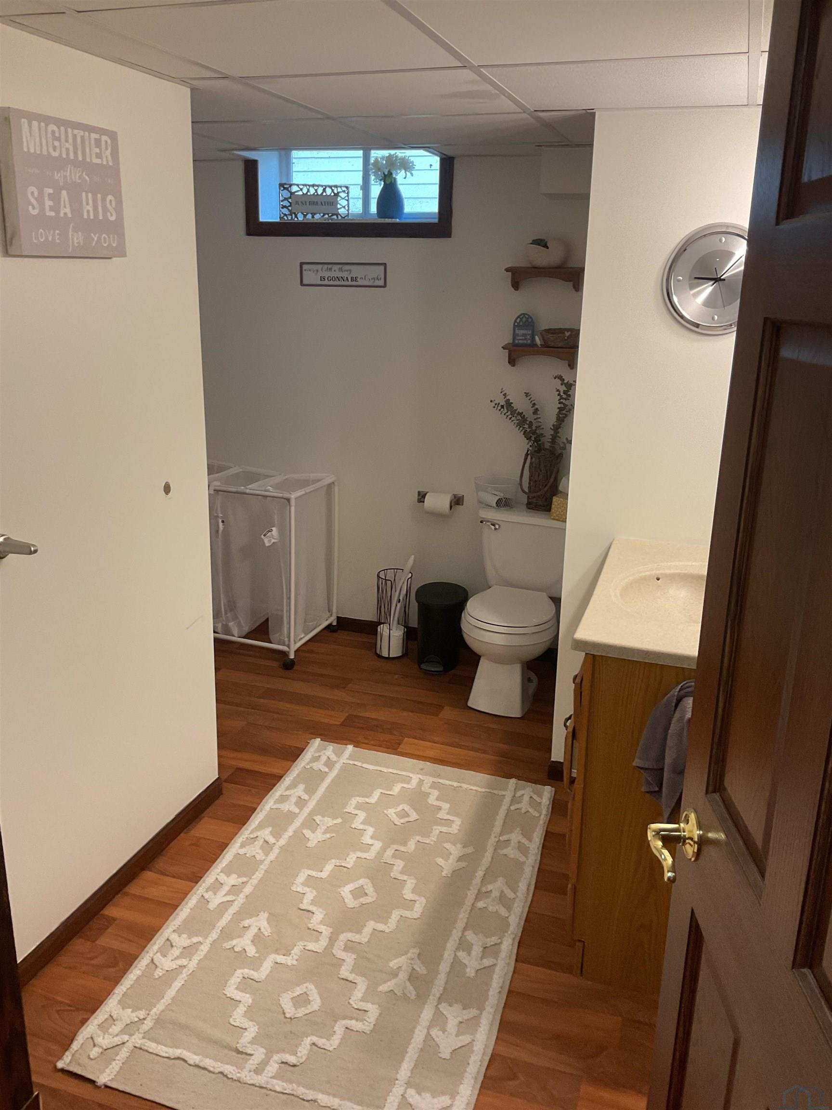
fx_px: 929
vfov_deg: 61.7
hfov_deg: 48.2
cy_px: 555
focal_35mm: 29
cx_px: 416
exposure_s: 1/60
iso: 80
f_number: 1.8
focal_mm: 3
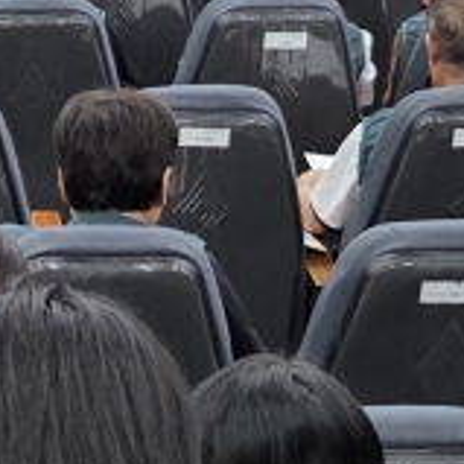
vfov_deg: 9.8
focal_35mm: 179
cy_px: 239
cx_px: -38
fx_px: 2715
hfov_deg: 9.7
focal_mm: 5.4
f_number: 1.8
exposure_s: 1/120
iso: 400
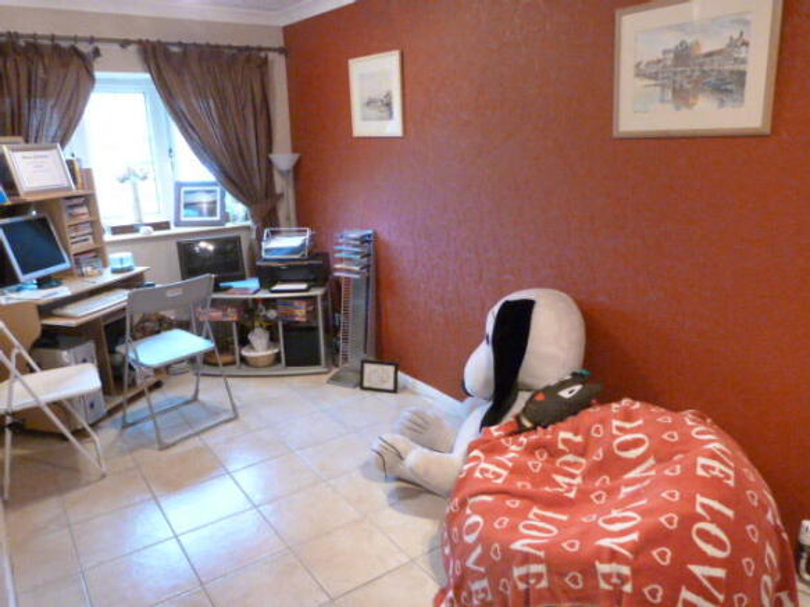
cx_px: 405
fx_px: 585
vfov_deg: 54.9
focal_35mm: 25
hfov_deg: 69.4
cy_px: 304
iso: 800
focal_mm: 4.5
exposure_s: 1/30
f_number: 2.8
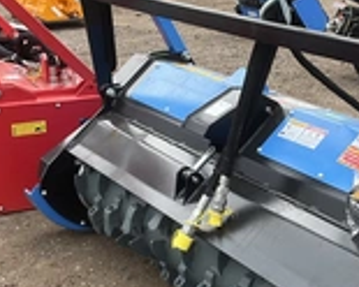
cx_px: 278
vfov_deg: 21.0
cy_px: 169
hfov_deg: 25.7
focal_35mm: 73
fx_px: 776
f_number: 1.8
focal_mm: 3
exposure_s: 1/568
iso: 25
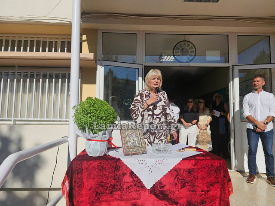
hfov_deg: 73.9
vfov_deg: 58.9
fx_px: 183
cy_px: 103
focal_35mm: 23
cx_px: 138
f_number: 1.7
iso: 10
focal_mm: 6.3
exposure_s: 1/1601
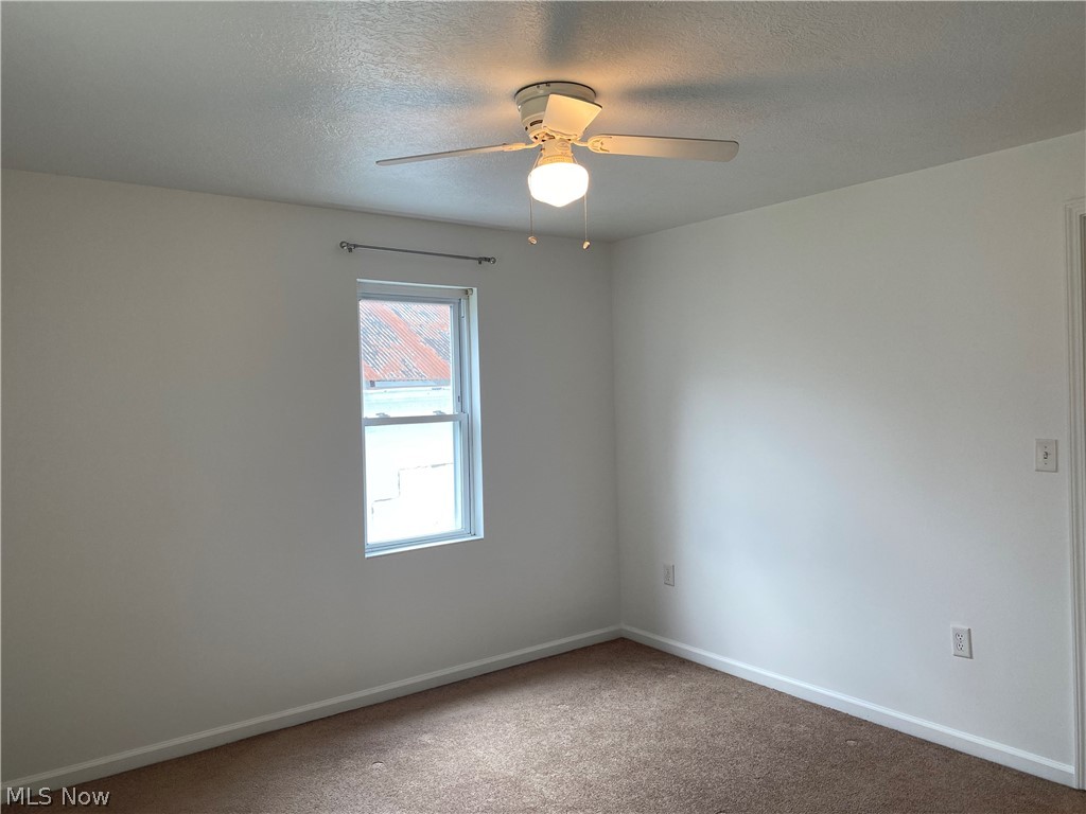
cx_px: 543
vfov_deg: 53.1
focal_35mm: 26
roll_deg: +1.8
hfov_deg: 67.3
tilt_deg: -1.4
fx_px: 816
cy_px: 407
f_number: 1.8
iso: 80
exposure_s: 1/120
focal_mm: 4.25
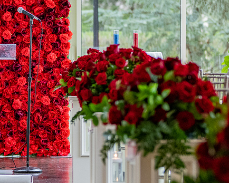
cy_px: 106
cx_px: -27
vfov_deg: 7.3
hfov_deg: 9.0
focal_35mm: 213
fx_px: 1443
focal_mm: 50
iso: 1000
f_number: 1.4
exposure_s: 1/640
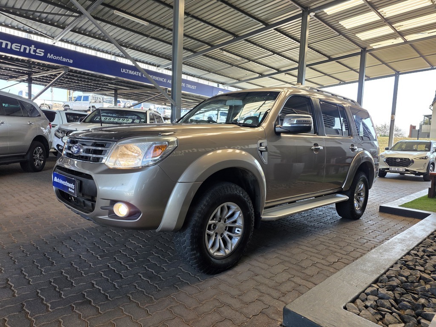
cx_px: 218
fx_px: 290
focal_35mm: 23
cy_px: 164
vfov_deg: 58.9
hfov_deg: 73.9
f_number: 1.7
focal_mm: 6.25
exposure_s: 1/180
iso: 50
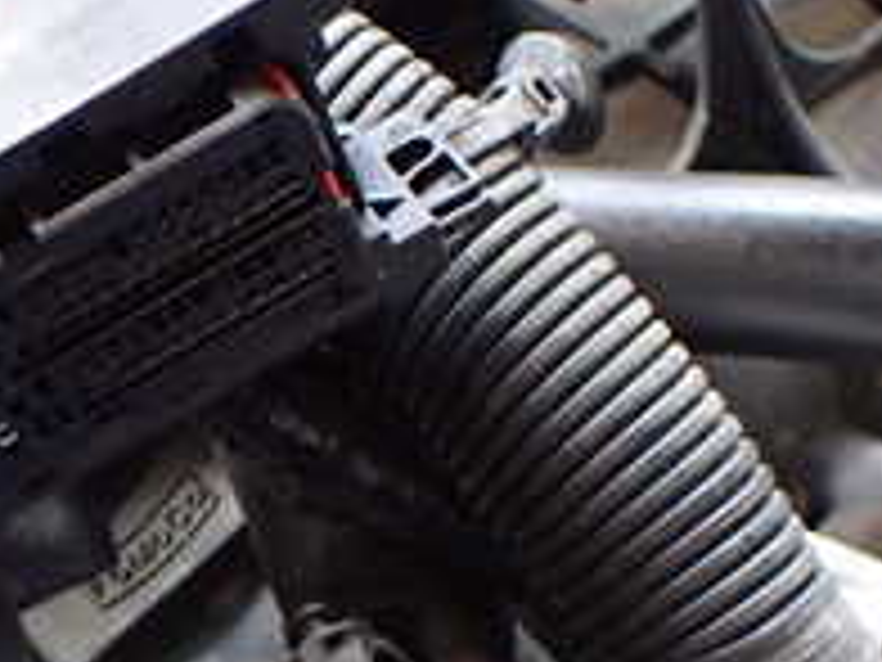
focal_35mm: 92
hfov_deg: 20.4
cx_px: -72
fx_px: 2344
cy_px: 644
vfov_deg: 15.8
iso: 640
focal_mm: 5.4
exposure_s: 1/125
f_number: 2.3
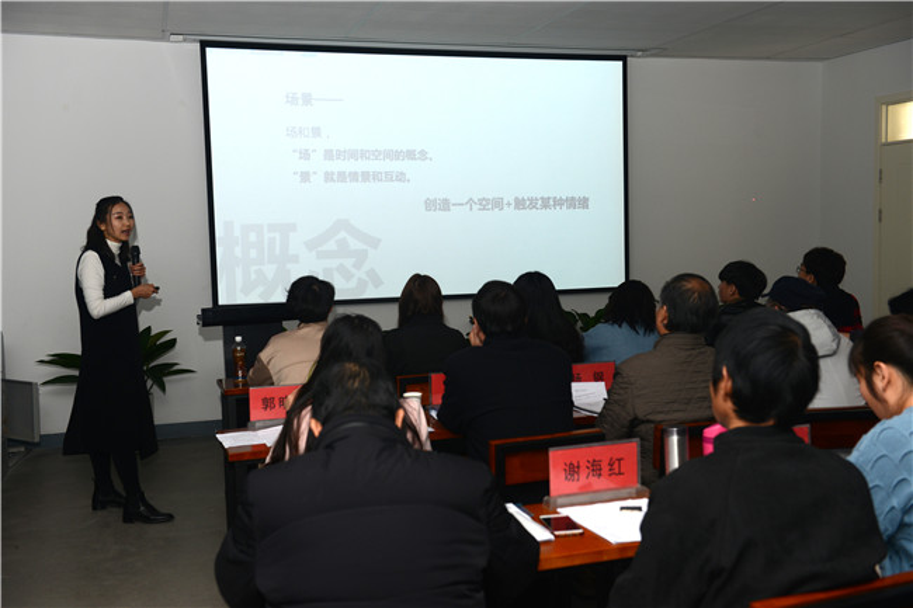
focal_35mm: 38
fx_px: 963
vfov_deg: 35.0
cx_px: 456
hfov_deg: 50.7
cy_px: 304
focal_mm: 38
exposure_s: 1/250
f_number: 4.5
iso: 320
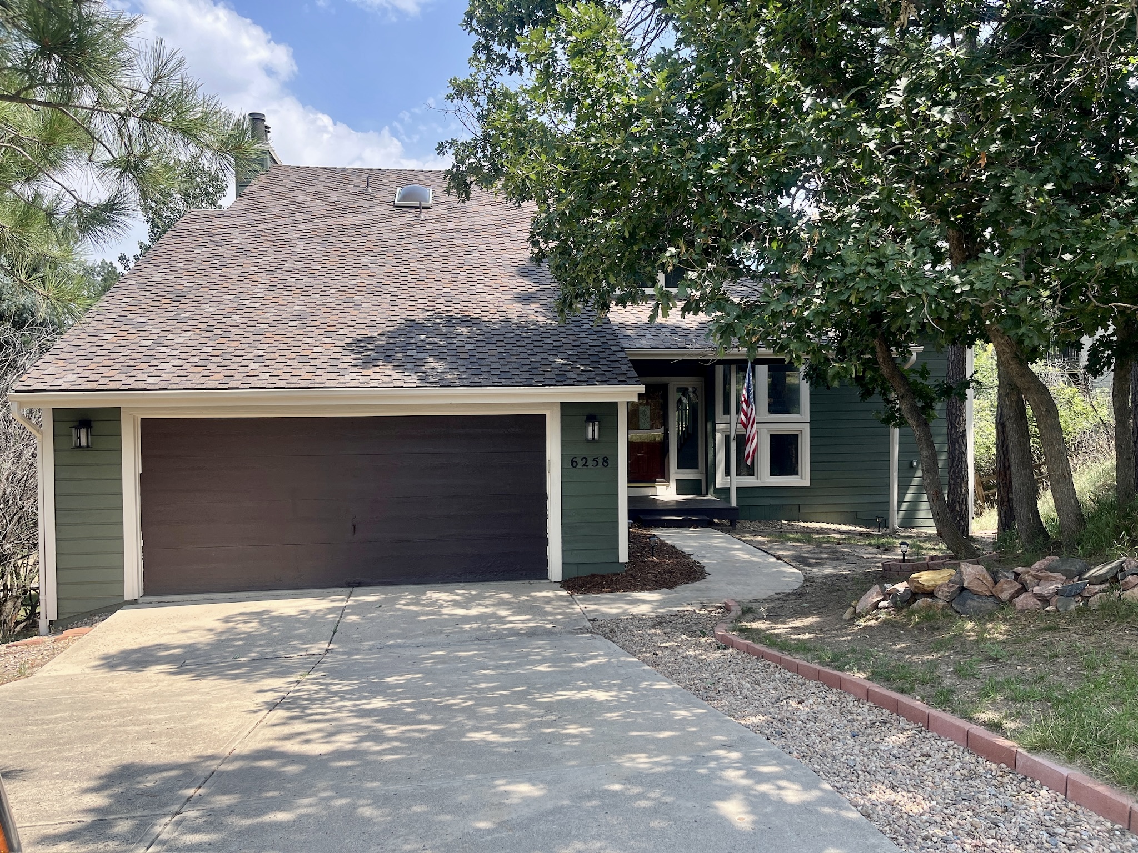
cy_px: 426
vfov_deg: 53.1
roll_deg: +0.8
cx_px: 569
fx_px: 855
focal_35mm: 26
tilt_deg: -1.9
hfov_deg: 67.3
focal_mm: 5.1
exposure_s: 1/1075
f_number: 1.6
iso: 50
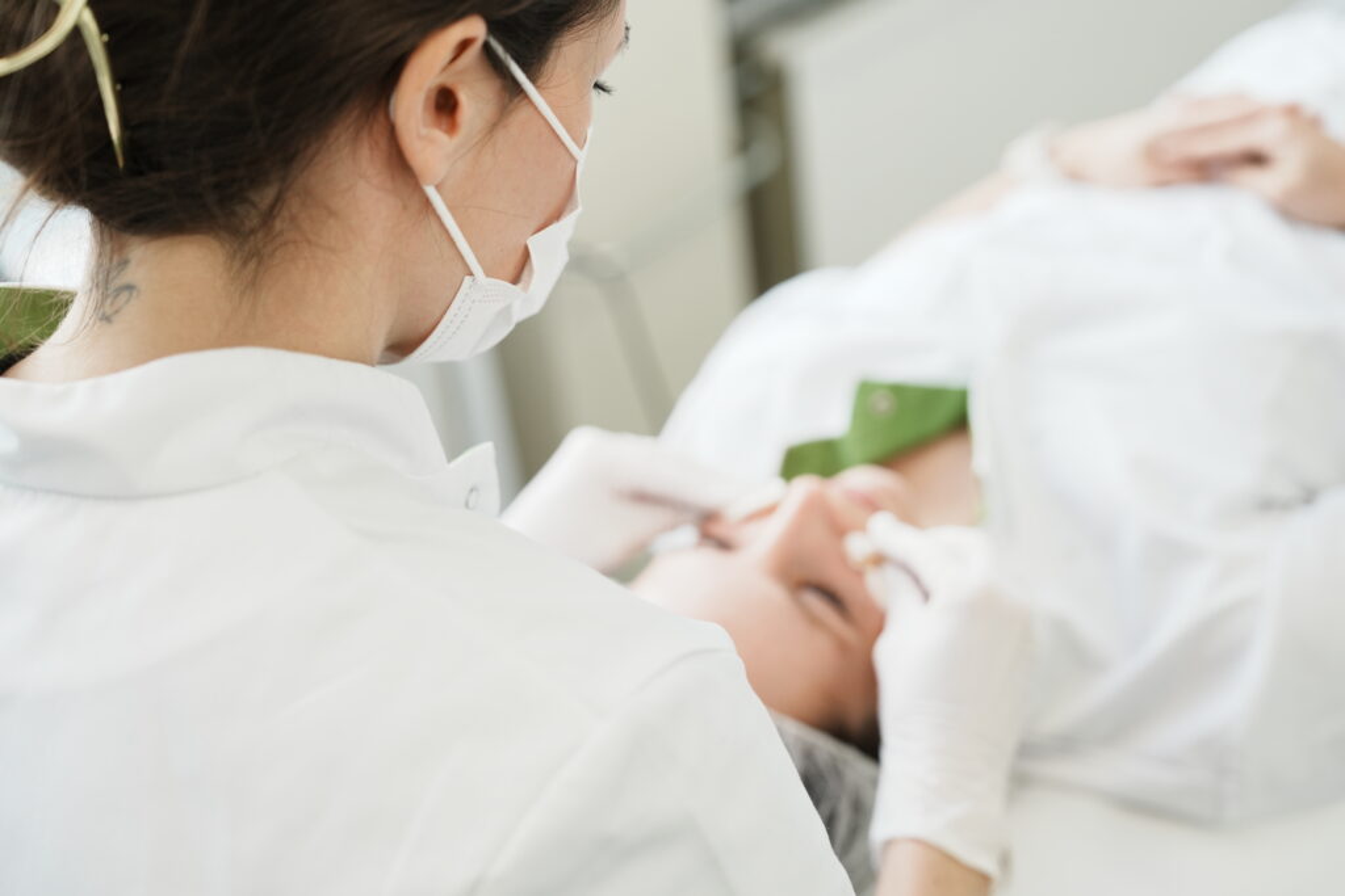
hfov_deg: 39.6
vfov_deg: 27.0
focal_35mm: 50
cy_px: 448
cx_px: 672
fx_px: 1868
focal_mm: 50
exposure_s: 1/250
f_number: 2.8
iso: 500
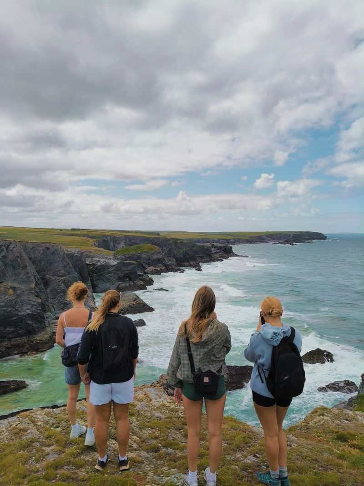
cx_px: 182
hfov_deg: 53.1
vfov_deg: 67.3
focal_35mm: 26
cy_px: 243
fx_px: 365
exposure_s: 1/5000
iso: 100
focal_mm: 4.84
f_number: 1.8
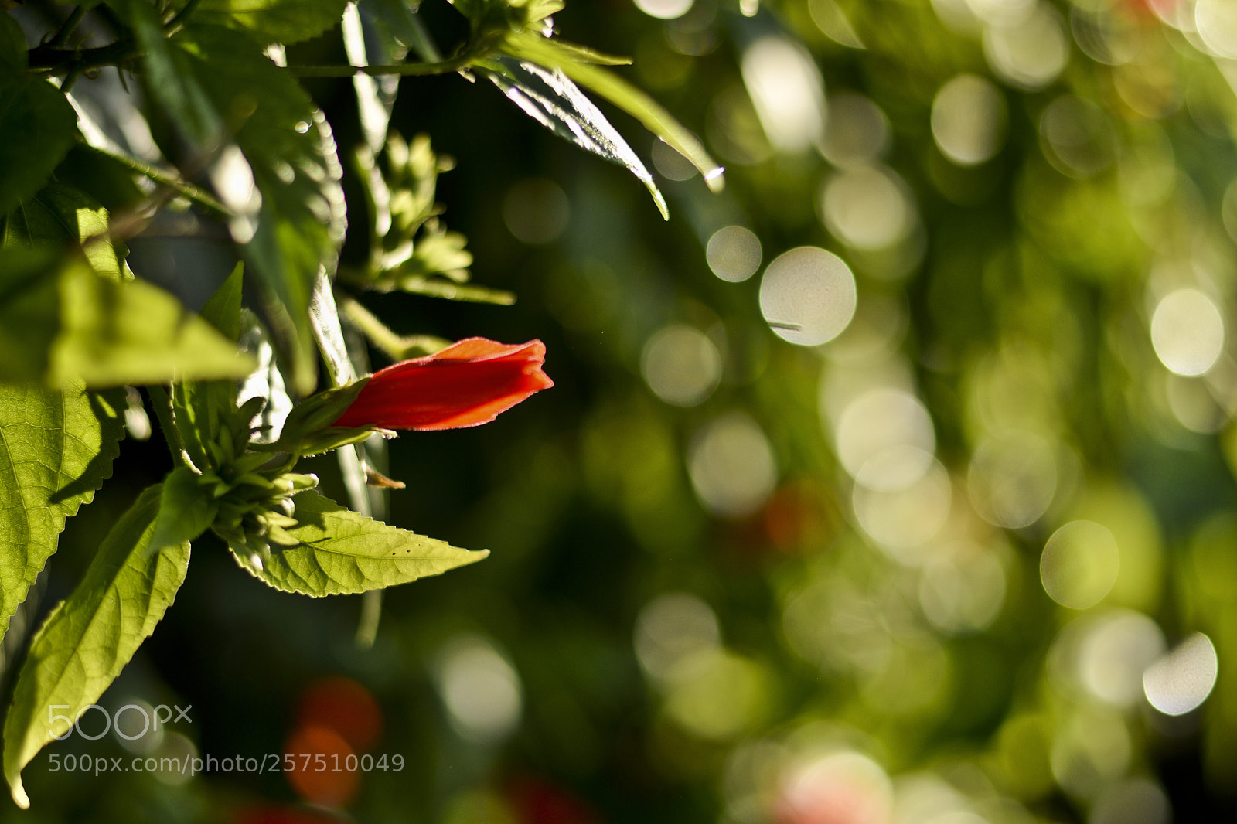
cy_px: 412
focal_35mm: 75
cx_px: 618
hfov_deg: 27.0
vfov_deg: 18.2
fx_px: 2576
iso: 100
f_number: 2.2
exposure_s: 1/2000
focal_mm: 50
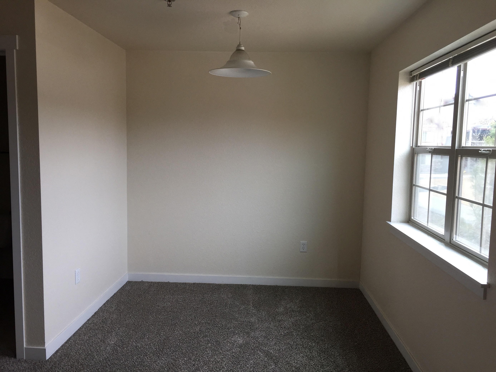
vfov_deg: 48.2
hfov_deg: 61.7
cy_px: 186
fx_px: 416
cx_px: 248
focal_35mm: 29
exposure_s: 1/120
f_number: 2.2
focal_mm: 4.15
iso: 50
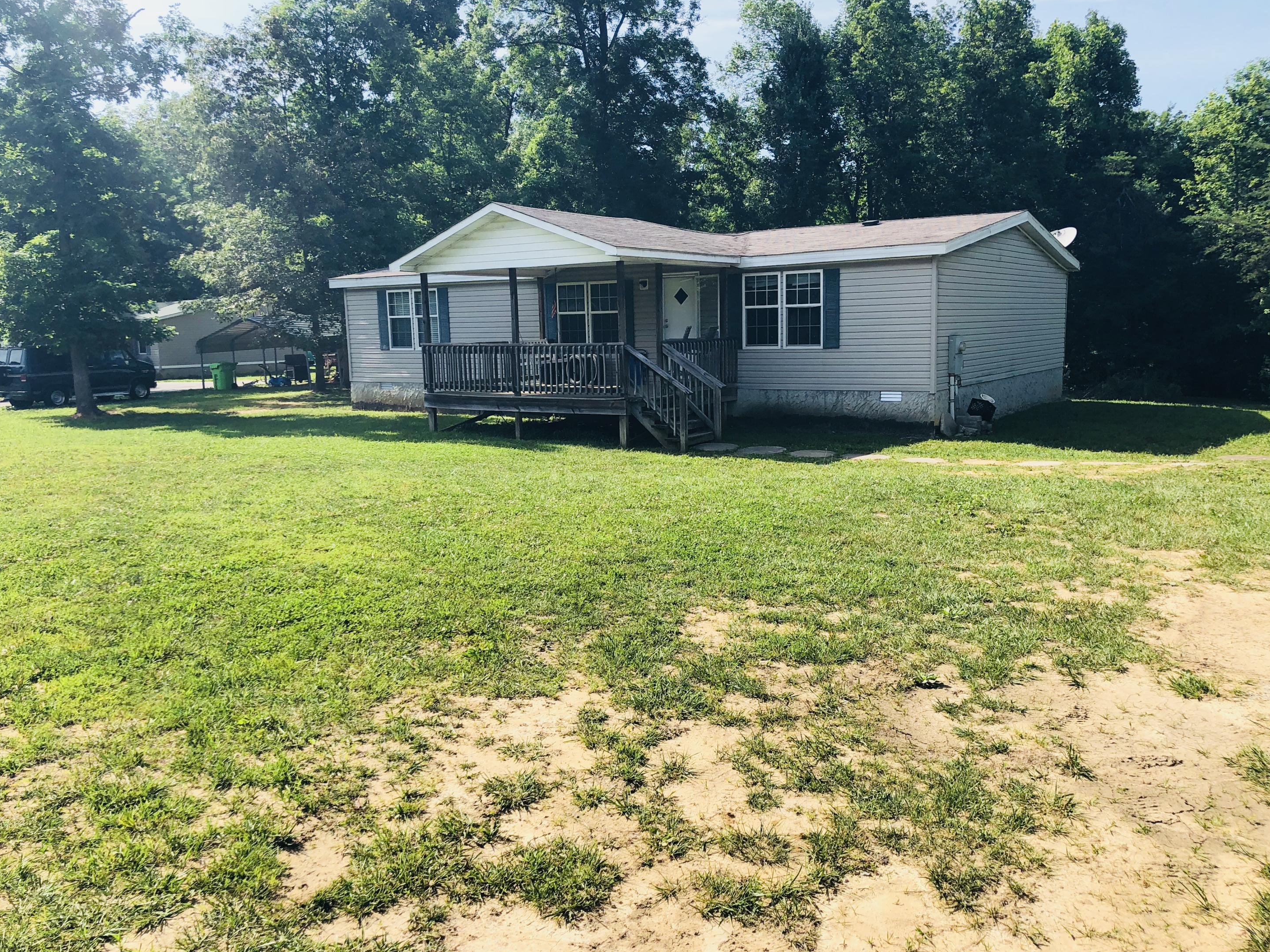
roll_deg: +2.5
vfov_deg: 48.2
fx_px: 1064
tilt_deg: -7.3
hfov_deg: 61.7
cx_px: 652
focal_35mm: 29
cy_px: 477
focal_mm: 4
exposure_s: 1/1171
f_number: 1.8
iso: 20
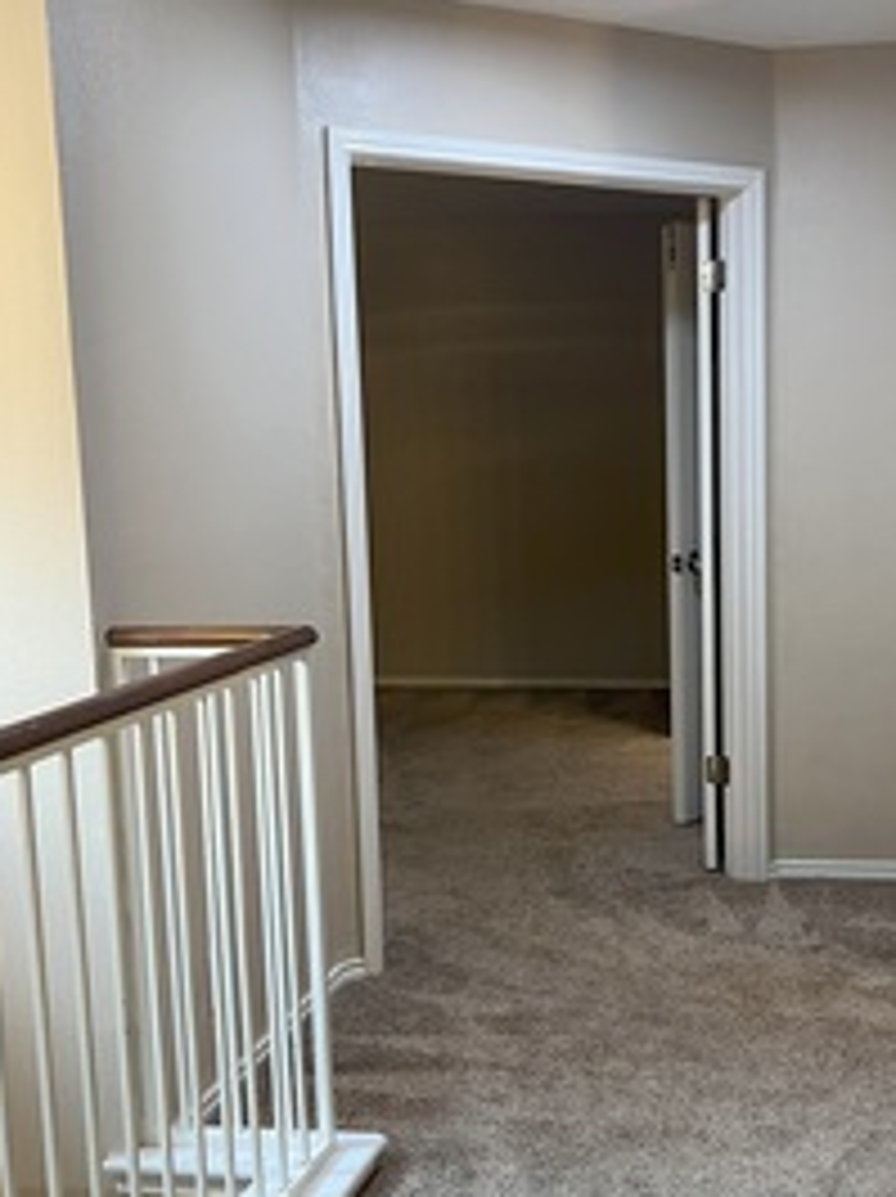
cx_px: 639
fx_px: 1625
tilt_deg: -8.3
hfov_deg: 30.5
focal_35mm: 47
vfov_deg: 40.4
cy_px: 675
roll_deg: +0.5
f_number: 1.5
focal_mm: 5.7
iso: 100
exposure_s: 1/60
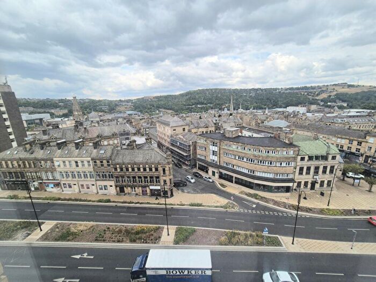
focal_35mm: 13
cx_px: 188
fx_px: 141
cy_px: 141
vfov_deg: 89.9
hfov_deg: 106.2
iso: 50
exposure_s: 1/1000
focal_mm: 2.2
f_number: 2.2
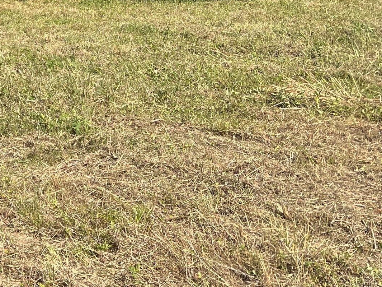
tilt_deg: -1.1
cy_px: -85
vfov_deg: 18.3
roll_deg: +0.9
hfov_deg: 23.1
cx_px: -113
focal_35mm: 75
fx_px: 828
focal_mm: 5.7
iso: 50
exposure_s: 1/2165
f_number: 1.5
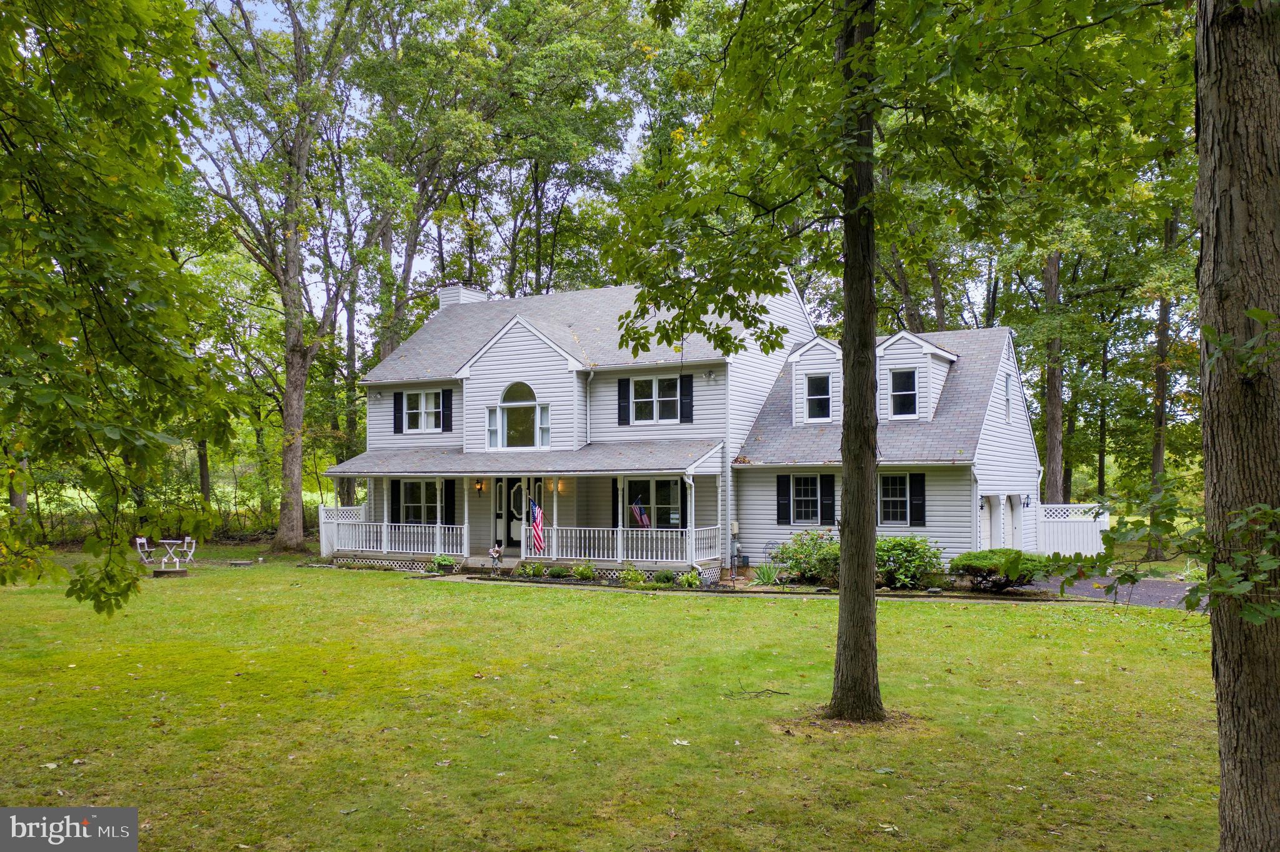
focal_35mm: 28
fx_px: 995
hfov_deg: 65.5
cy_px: 426
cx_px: 640
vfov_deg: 46.4
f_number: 3.2
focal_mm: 10.26
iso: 100
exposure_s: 1/50
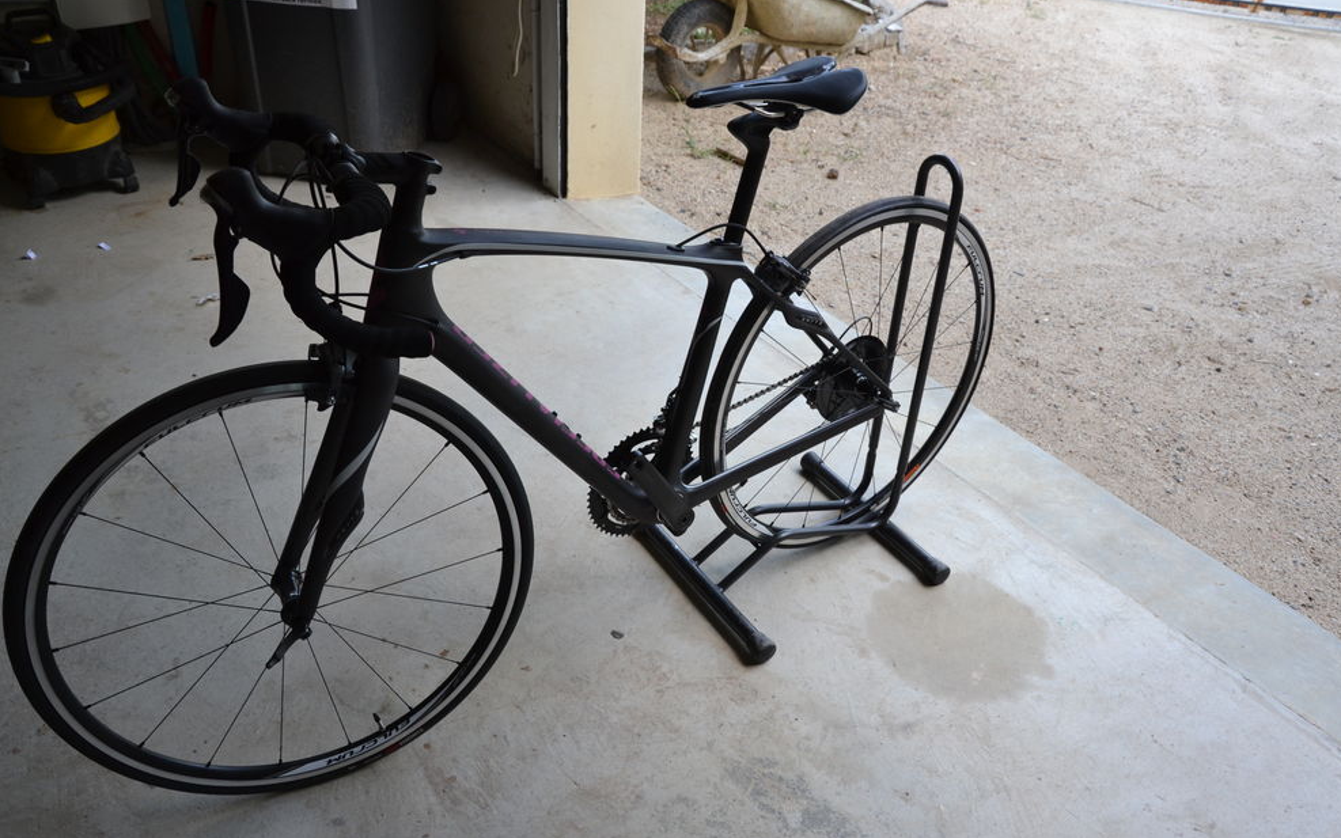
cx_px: 668
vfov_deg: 38.8
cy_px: 438
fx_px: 1188
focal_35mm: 33
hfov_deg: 58.9
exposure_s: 1/125
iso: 400
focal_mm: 21
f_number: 5.6
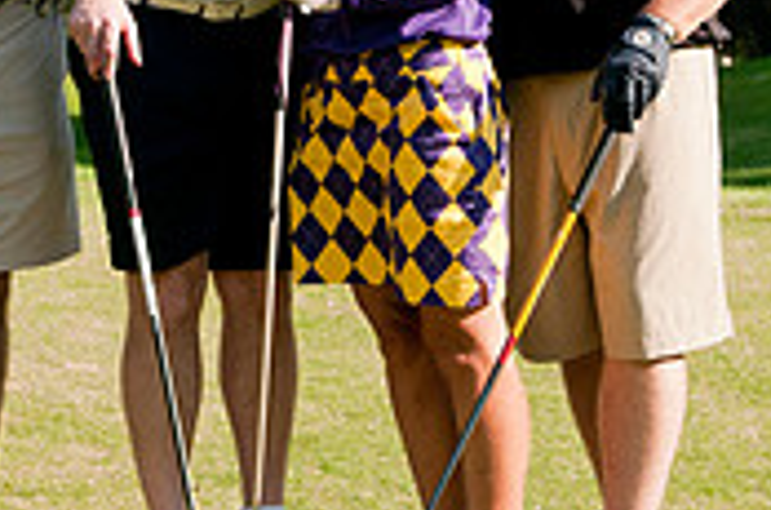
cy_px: 86
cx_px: 226
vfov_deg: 9.7
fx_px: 2990
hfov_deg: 14.7
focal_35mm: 140
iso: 250
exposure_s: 1/500
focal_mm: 28
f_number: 5
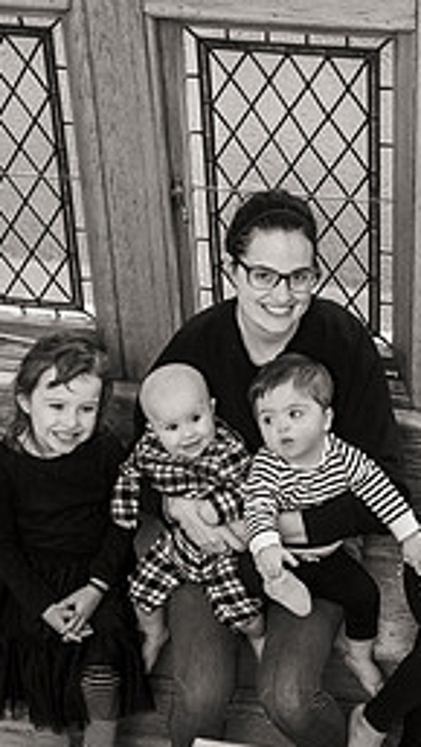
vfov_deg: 24.2
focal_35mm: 88
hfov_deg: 13.7
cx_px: 314
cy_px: 343
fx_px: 1742
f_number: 4.5
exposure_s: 1/125
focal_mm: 48
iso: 800
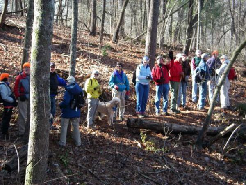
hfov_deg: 27.0
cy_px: 92
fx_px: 512
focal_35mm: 72
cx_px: 123
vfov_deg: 20.4
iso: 100
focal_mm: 11.9
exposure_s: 1/80
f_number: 3.8
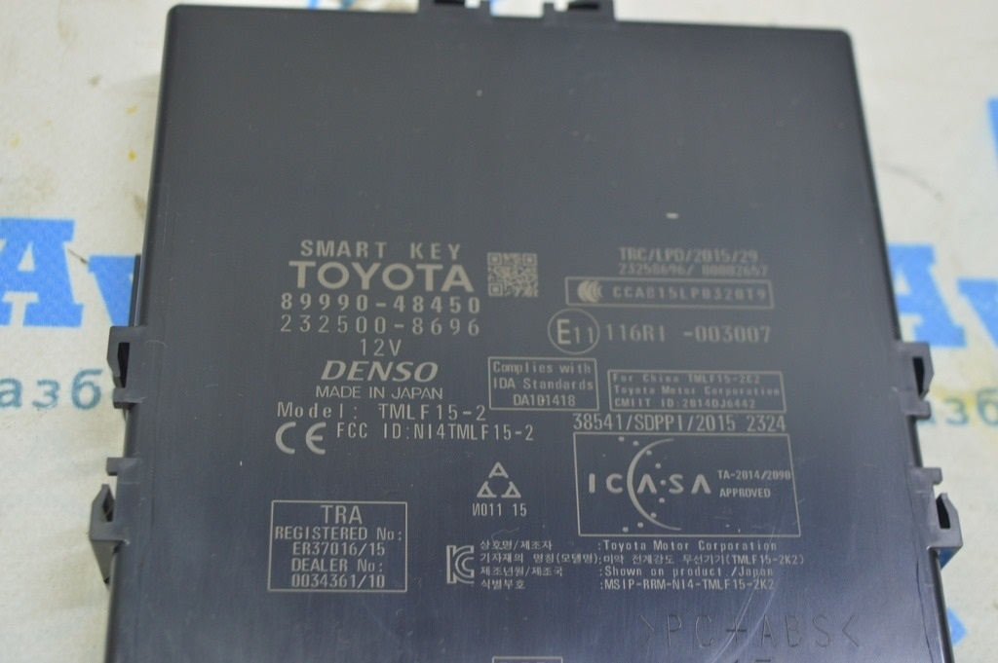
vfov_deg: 22.6
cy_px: 332
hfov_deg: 33.4
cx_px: 499
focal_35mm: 60
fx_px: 1662
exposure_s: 1/20
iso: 400
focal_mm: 40
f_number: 5.6
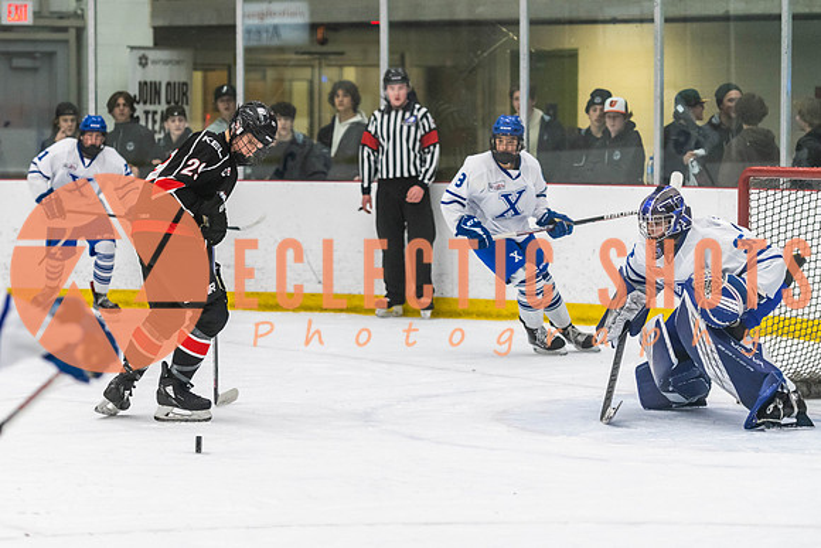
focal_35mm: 145
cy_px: 274
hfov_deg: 14.1
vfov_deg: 9.5
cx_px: 258
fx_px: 3305
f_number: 2.8
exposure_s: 1/640
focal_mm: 105
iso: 1600
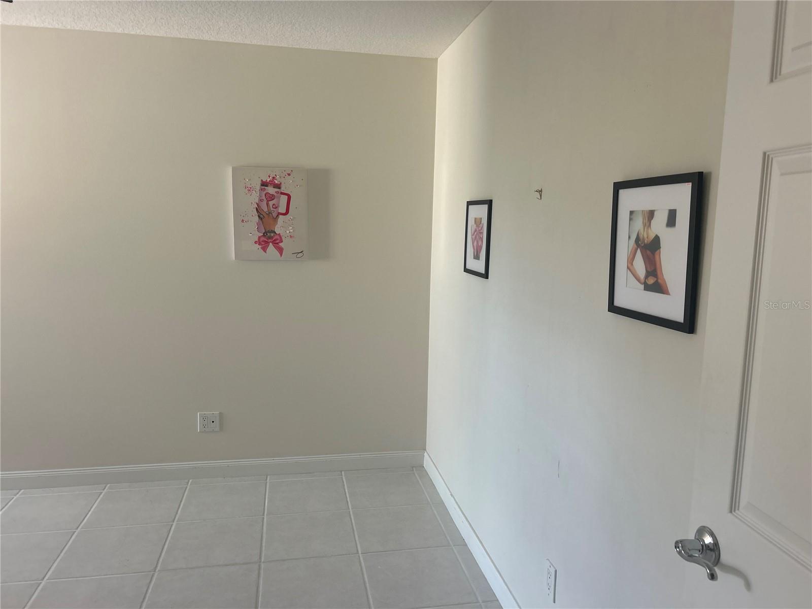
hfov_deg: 67.3
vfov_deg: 53.1
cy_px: 304
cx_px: 406
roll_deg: -1.8
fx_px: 610
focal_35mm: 26
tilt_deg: -6.9
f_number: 1.5
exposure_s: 1/120
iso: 100
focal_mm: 5.7
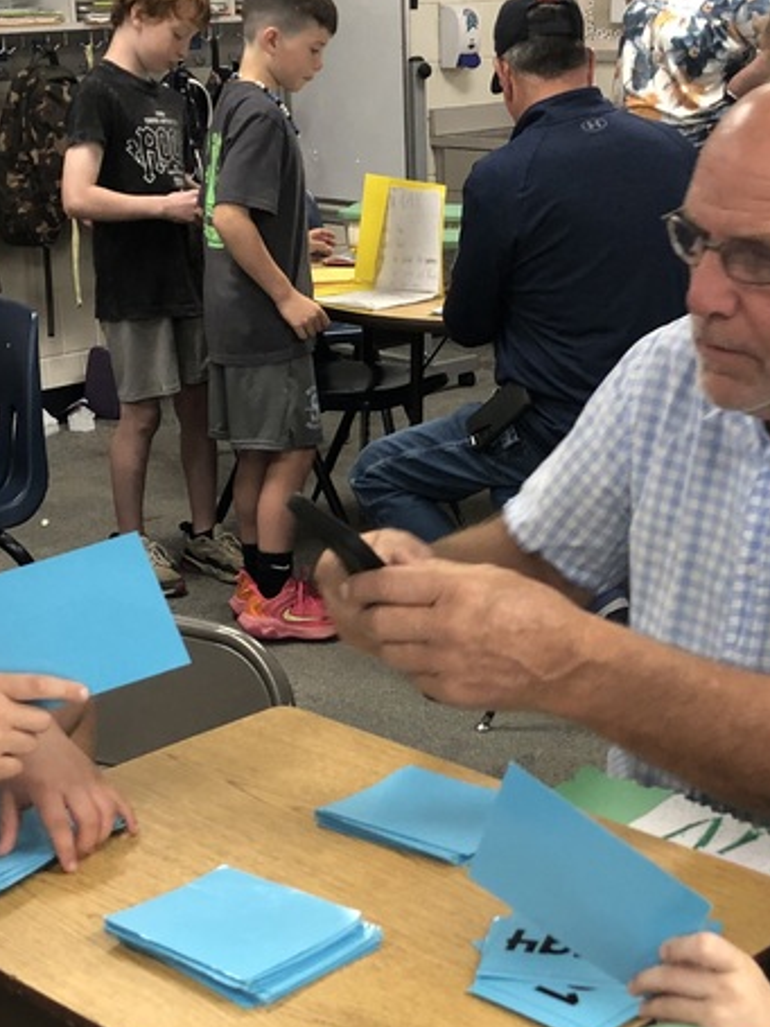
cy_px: 657
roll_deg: +1.4
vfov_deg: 30.6
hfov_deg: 23.3
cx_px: 445
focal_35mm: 63
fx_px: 1869
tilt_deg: -20.7
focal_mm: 3.99
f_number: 1.8
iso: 40
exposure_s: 1/26
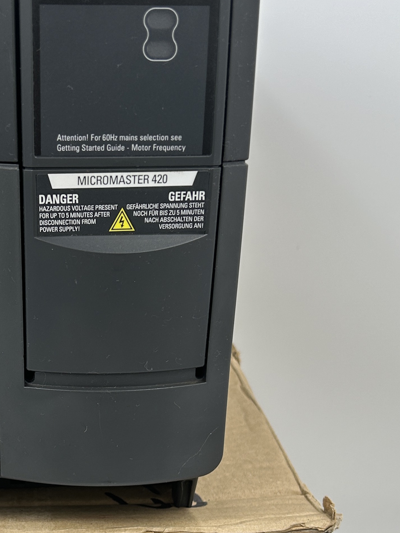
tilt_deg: -24.8
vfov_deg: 34.1
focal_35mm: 55
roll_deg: -1.7
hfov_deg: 26.0
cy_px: 405
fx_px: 847
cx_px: 74
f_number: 1.5
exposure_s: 1/275
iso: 40
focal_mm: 5.7
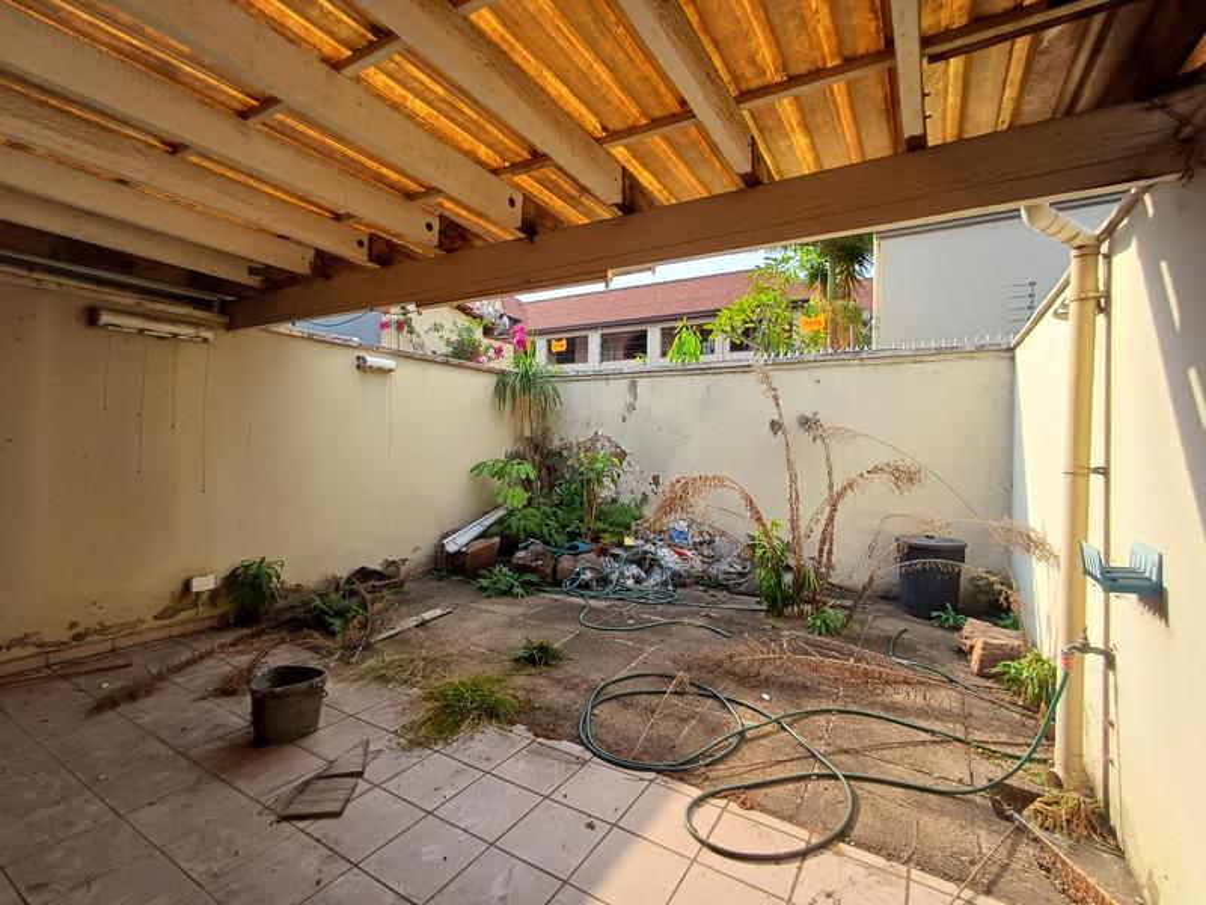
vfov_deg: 78.1
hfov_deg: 94.5
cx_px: 603
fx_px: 557
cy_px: 452
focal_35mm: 16
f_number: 2.2
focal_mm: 1.64
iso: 40
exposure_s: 1/325
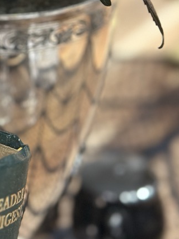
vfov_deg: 13.2
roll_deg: -0.7
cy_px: -86
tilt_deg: -20.6
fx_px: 993
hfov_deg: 10.1
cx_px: -64
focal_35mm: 144
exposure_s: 1/40
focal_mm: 6.86
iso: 320
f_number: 1.78
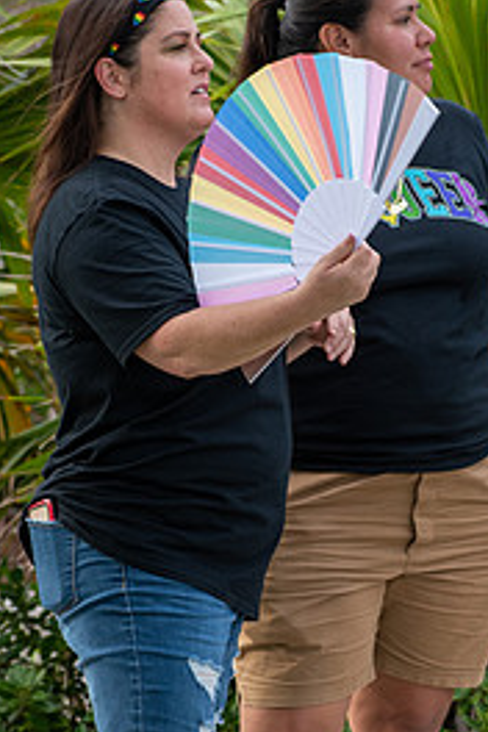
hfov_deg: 4.8
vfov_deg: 7.2
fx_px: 5815
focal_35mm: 286
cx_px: 336
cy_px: 480
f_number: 5
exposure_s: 1/400
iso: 400
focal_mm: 112
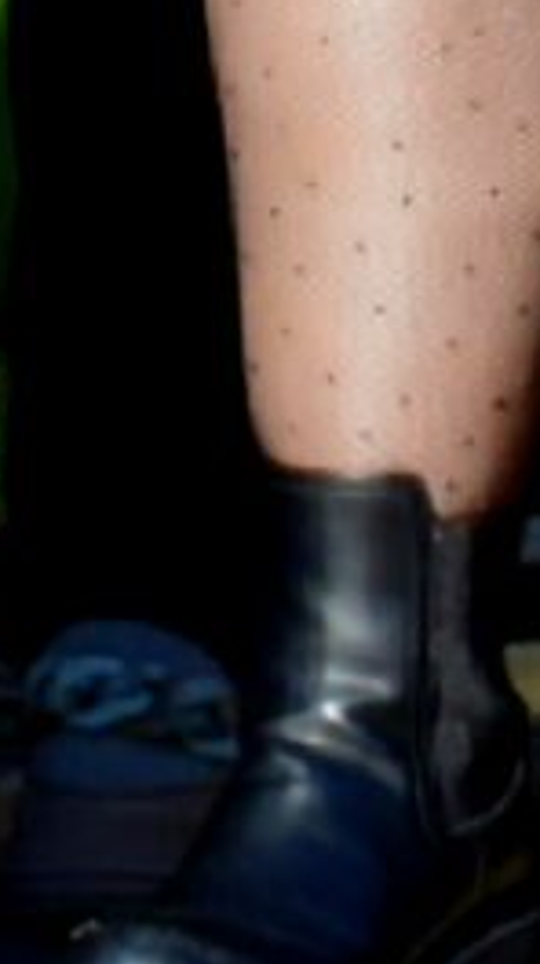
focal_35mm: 839
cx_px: -2824
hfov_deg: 1.4
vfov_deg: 2.6
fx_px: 21414
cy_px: -1577
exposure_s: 1/250
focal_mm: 55
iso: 250
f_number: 8
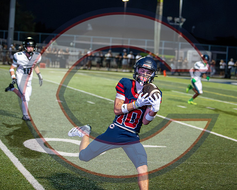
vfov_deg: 15.5
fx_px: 695
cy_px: 71
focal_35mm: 99
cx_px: 131
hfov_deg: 19.3
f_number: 2.8
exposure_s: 1/1000
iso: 7200
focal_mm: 70
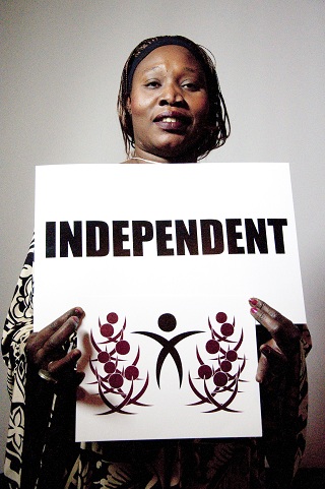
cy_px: 244
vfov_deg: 43.6
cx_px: 162
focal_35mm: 45
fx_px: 610
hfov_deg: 29.8
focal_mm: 30
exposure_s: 1/800
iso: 3200
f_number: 5.6
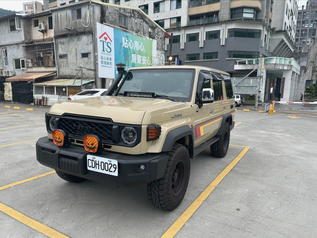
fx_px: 220
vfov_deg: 56.8
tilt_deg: -10.1
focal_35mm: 24
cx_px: 158
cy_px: 119
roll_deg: -1.0
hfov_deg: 71.6
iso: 80
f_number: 1.8
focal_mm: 6.9
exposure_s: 1/398
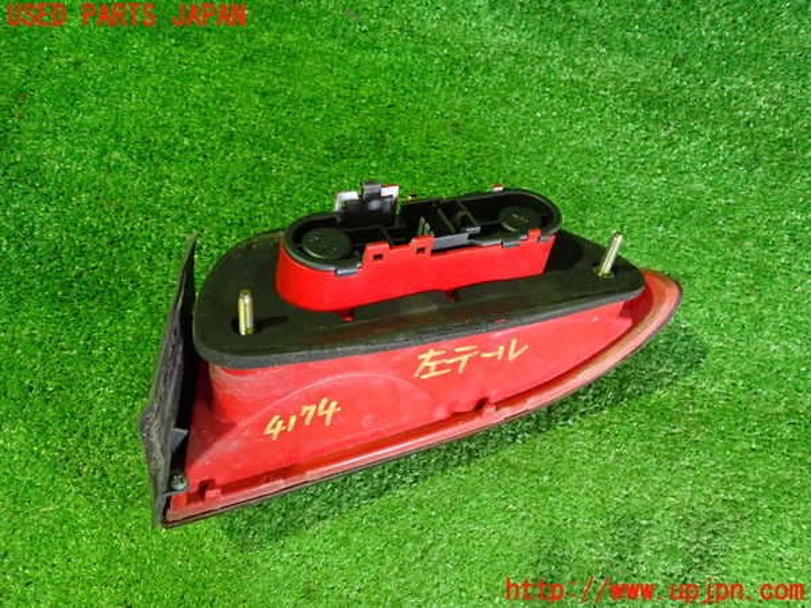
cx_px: 406
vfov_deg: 46.8
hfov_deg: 60.0
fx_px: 703
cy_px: 304
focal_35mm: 30
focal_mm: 5.4
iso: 800
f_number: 2.3
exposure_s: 1/25
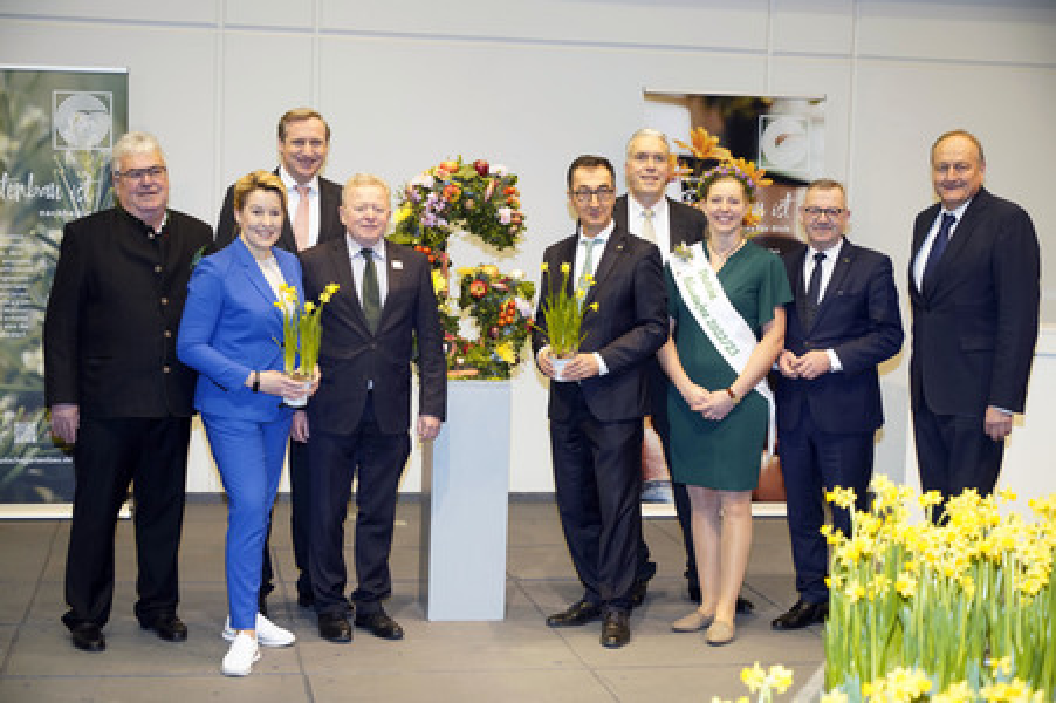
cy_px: 352
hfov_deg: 35.7
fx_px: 1641
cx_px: 528
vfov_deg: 24.2
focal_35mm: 56
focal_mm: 56
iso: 1600
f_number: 5
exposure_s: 1/160
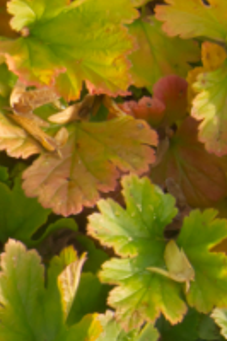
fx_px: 2558
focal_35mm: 270
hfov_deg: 4.8
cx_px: -541
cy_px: 302
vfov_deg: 7.6
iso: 320
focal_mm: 30
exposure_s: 1/60
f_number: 13
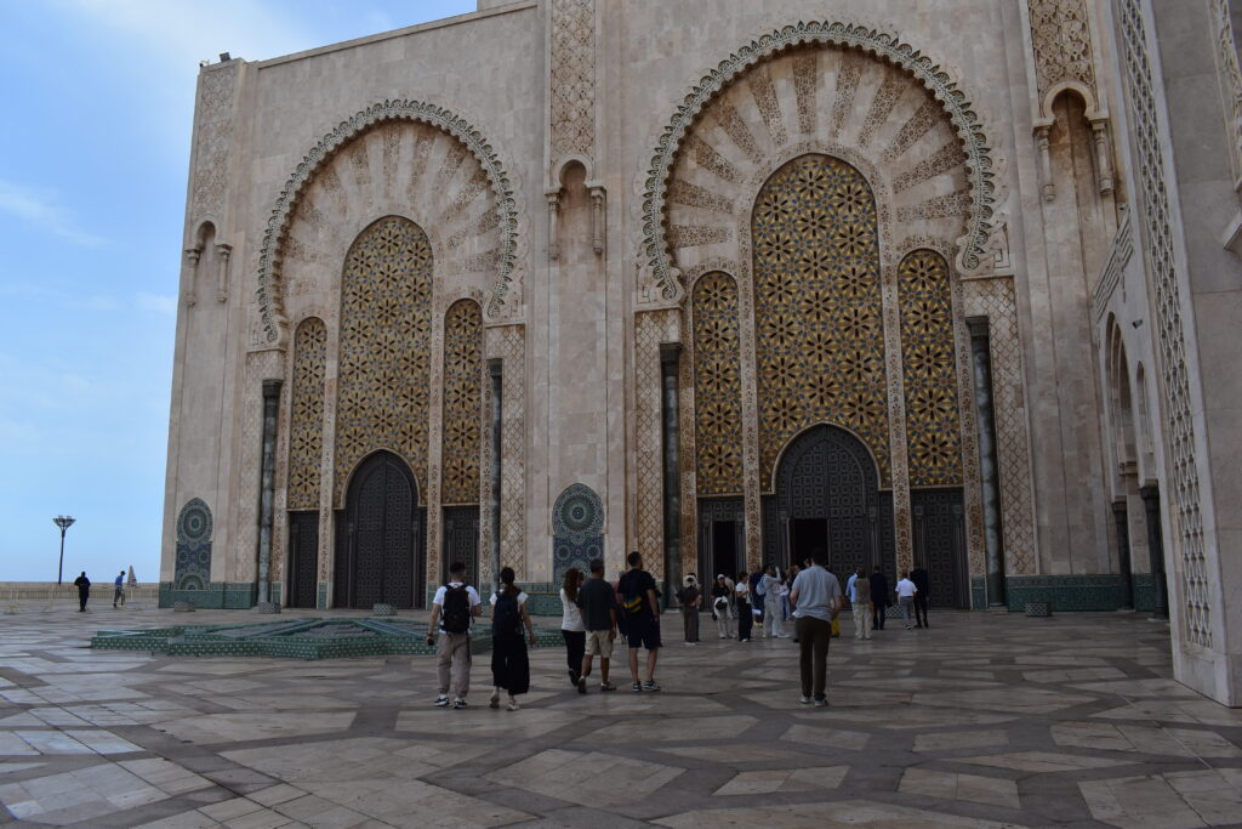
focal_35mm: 27
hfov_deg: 67.4
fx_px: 932
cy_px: 414
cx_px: 621
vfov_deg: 47.9
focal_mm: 18
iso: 400
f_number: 11
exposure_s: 1/400
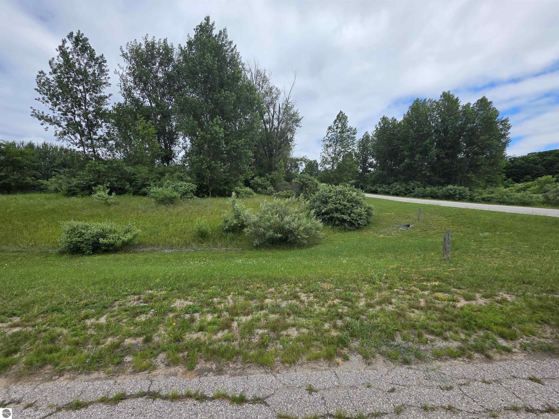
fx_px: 210
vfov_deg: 89.9
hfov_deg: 106.2
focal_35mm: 13
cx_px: 280
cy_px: 210
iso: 40
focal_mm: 2.2
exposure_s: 1/2116
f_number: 1.9
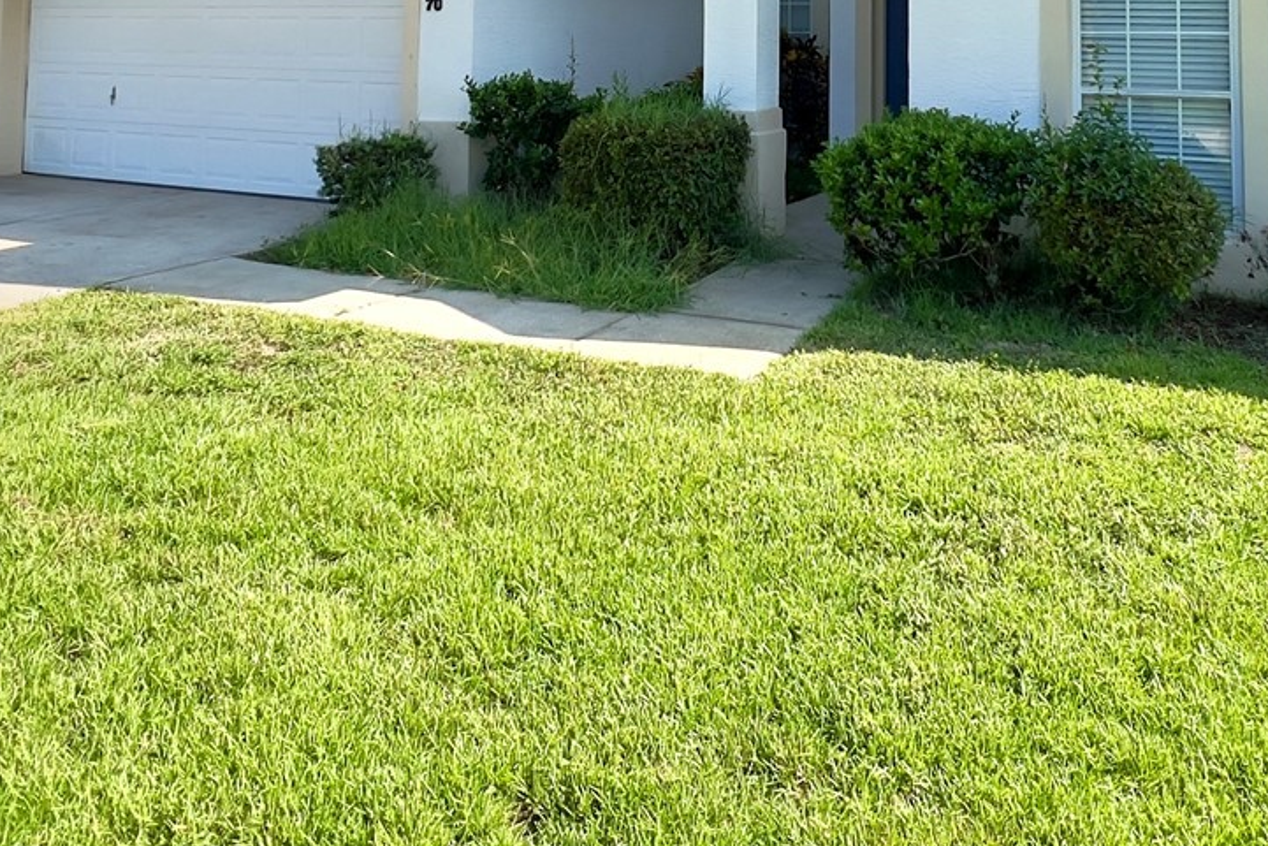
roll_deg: +0.5
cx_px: 732
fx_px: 1057
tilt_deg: +4.7
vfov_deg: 38.0
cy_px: -32
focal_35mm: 30
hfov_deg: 61.6
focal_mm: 1.57
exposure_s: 1/978
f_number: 1.8
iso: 32
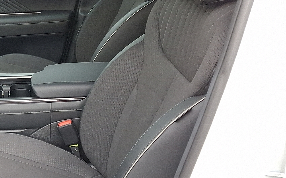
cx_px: 3
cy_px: 94
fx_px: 460
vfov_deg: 22.0
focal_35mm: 59
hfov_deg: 32.0
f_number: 1.8
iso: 55
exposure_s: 1/120
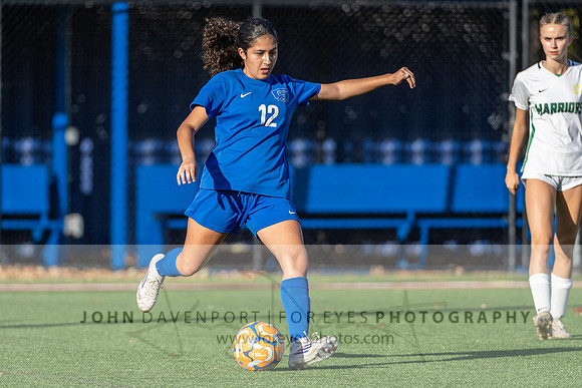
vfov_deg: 3.4
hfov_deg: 5.1
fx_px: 6580
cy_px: 166
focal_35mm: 407
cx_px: 206
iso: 220
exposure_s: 1/1000
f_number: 4
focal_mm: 310
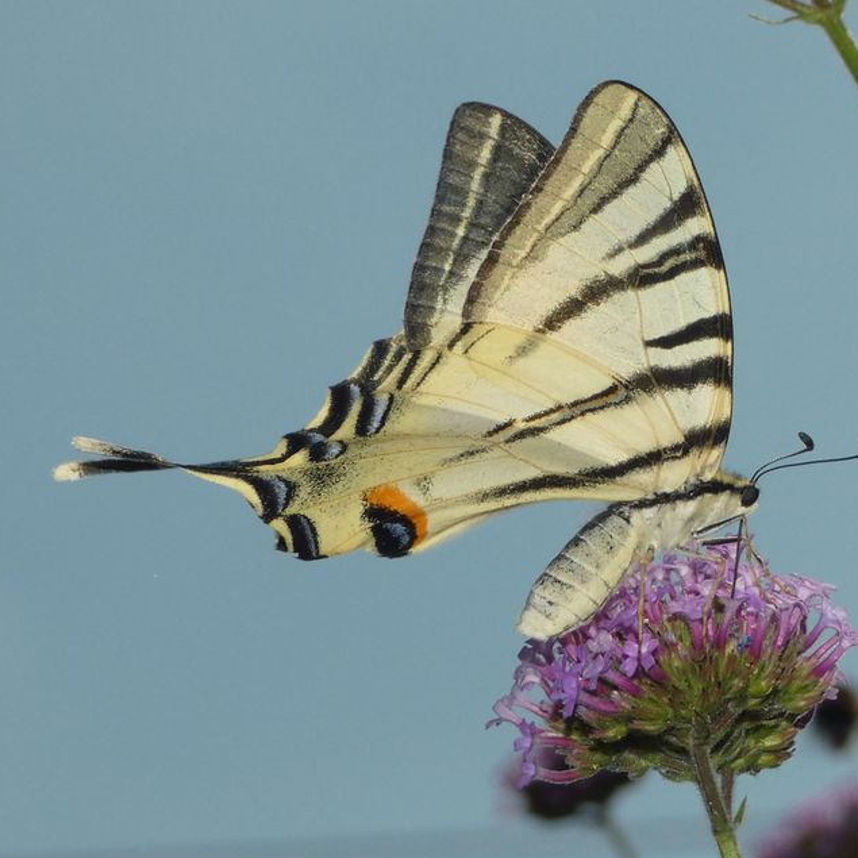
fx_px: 4795
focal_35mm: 171
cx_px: 493
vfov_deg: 10.2
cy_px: 431
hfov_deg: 10.2
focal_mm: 25.8
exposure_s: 1/500
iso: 80
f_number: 5.3
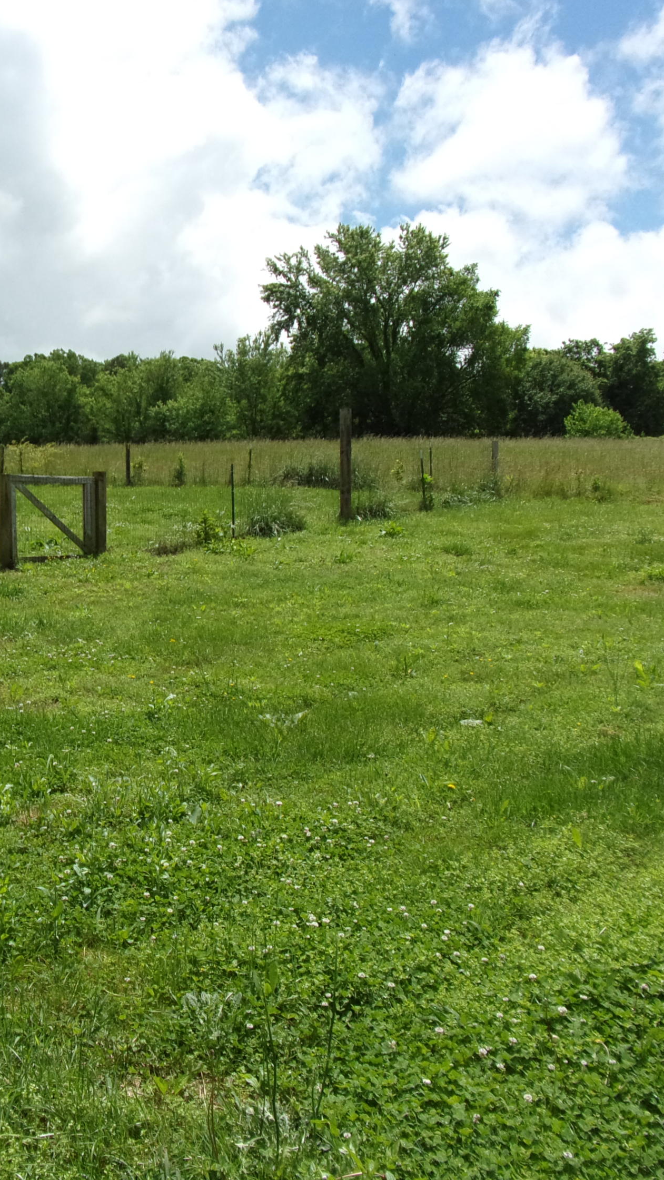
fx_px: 1095
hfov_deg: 32.0
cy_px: 590
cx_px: 61
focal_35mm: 35
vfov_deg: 56.6
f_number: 10.8
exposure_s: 1/150
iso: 80
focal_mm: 4.3
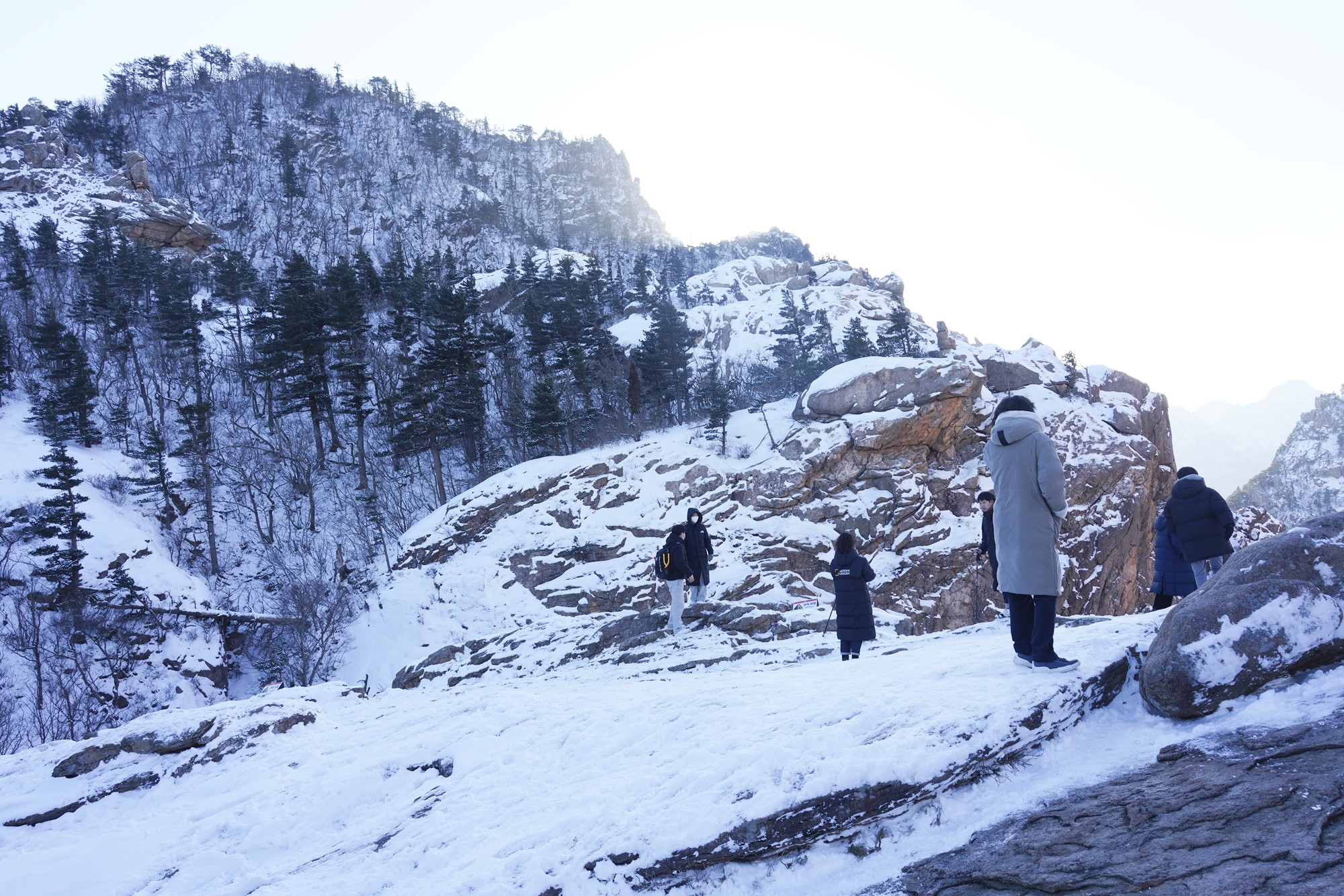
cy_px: 448
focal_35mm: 28
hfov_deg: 65.5
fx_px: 1045
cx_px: 672
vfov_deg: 46.4
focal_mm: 28
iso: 160
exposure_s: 1/100
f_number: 10
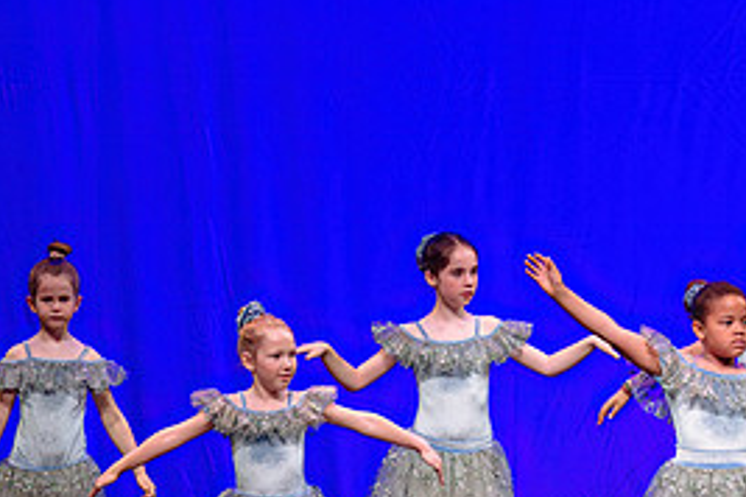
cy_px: 322
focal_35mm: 303
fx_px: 6278
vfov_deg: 4.5
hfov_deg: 6.8
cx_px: 673
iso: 1600
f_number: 2.8
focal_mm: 130
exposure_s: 1/400
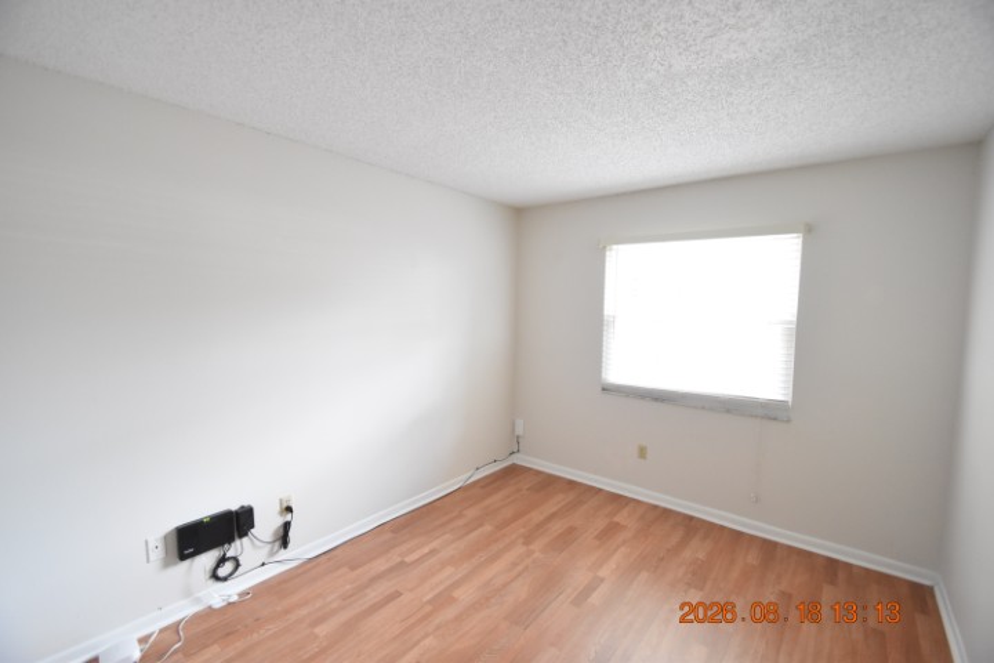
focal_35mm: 15
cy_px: 332
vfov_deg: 77.3
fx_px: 414
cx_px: 497
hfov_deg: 100.4
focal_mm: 10
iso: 2200
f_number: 3.5
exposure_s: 1/60
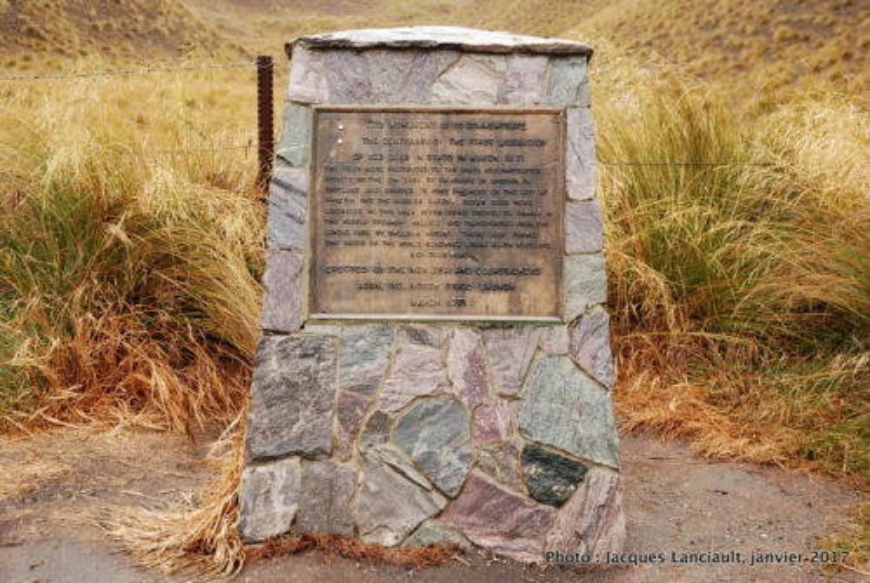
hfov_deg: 37.8
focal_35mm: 52
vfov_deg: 25.8
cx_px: 435
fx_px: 1271
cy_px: 292
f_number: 5
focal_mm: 35
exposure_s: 1/250
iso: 640
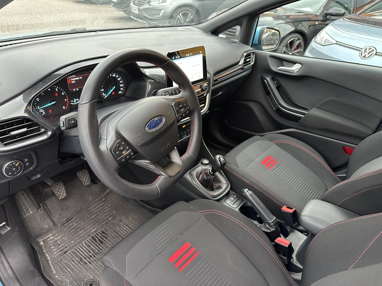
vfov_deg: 56.8
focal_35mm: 24
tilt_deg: -29.7
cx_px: 191
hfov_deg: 71.6
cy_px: 143
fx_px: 265
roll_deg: -6.5
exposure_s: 1/60
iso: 320
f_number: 1.78
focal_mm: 6.86
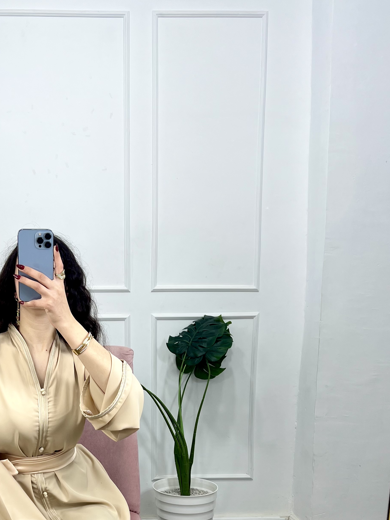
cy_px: 419
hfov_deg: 33.2
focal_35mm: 43
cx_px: 116
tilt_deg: -19.6
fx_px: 646
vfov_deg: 41.9
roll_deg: -0.3
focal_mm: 5.7
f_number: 1.5
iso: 32
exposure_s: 1/142
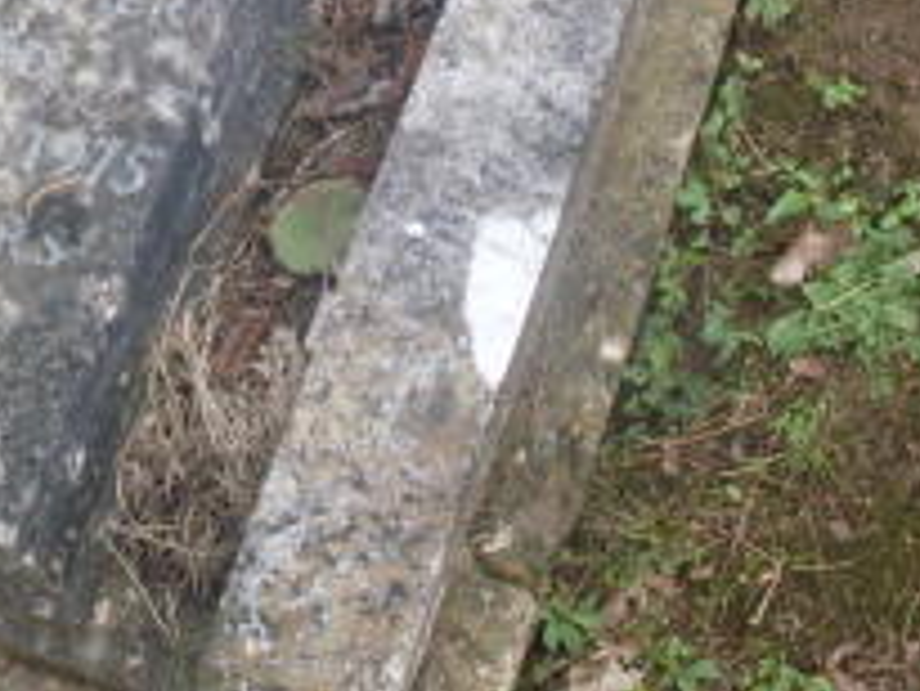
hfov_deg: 20.3
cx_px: 117
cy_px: 85
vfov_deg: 15.4
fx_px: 2526
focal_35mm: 95
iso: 100
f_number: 2.8
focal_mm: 6.3
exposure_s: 1/90
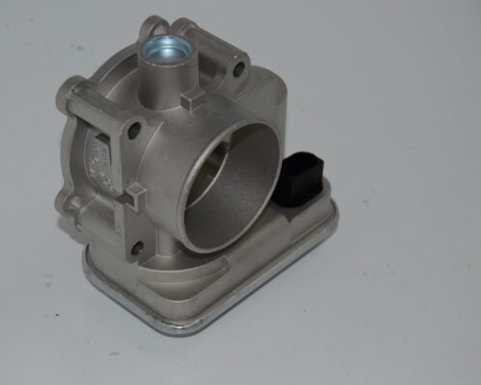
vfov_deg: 15.9
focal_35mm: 97
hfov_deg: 19.9
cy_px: 193
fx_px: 1374
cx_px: 236
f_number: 9
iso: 800
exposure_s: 1/200
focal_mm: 55
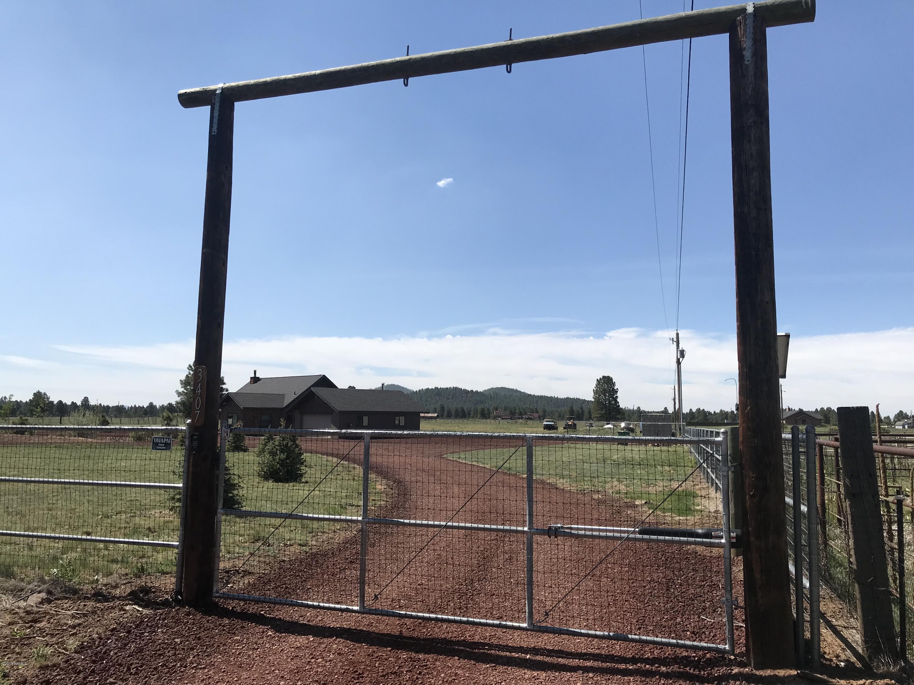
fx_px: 739
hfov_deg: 63.4
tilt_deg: +6.0
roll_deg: -0.8
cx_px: 457
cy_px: 342
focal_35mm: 28
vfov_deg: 49.7
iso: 20
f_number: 1.8
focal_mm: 3.99
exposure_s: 1/3300
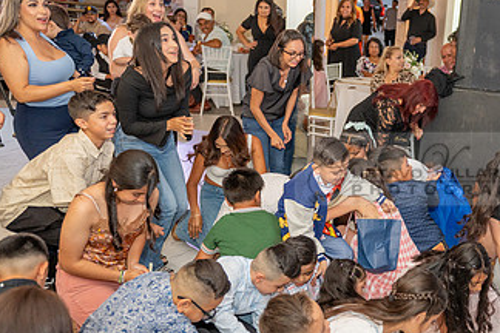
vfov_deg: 31.2
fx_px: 597
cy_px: 169
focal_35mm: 43
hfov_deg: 42.5
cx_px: 429
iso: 800
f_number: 3.2
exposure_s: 1/160
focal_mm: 24
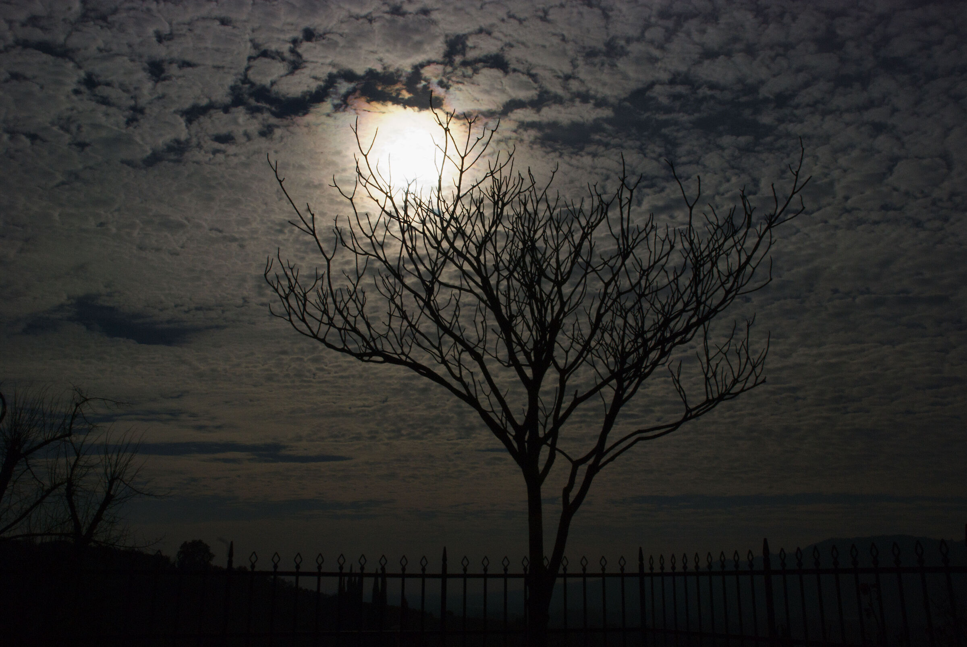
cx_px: 484
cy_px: 324
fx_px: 968
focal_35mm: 36
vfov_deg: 37.0
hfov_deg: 53.1
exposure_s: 1/3200
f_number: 25
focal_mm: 24
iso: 400
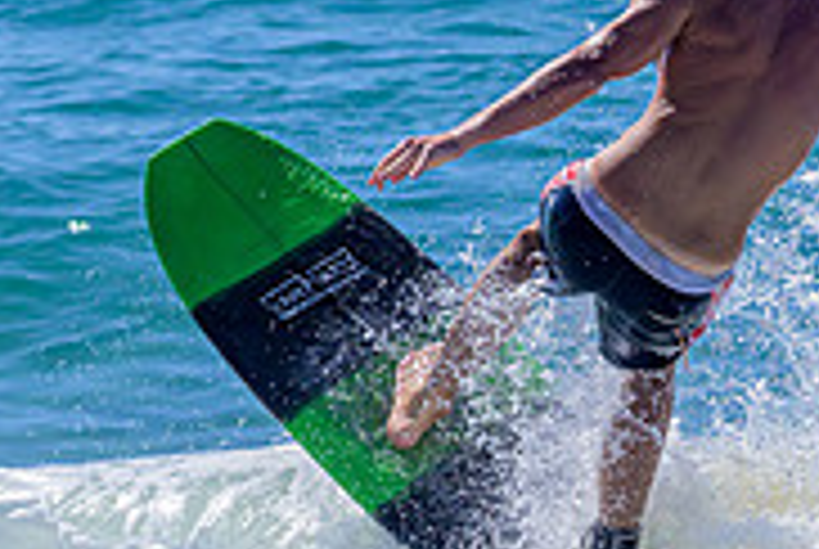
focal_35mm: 1115
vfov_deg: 1.2
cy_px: 674
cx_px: 289
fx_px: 25407
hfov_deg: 1.8
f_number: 11
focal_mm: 350
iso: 900
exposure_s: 1/2000
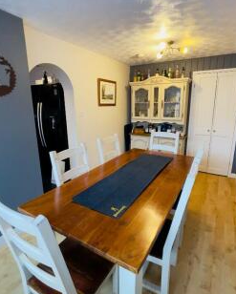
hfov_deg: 73.9
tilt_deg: -14.4
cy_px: 144
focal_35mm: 18
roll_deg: -0.4
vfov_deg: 86.3
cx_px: 122
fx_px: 157
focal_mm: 1.54
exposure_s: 1/50
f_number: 2.4
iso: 400
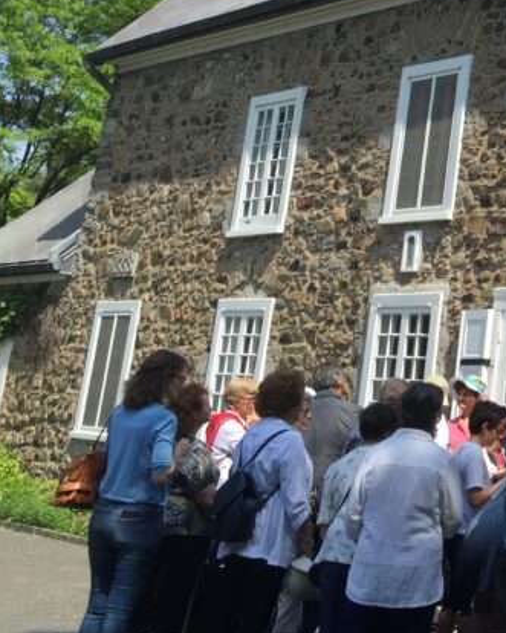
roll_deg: -4.0
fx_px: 1311
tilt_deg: +14.2
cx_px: 769
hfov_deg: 19.1
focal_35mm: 70
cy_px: 75
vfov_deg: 26.3
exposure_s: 1/1130
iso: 32
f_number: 2.2
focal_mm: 4.15
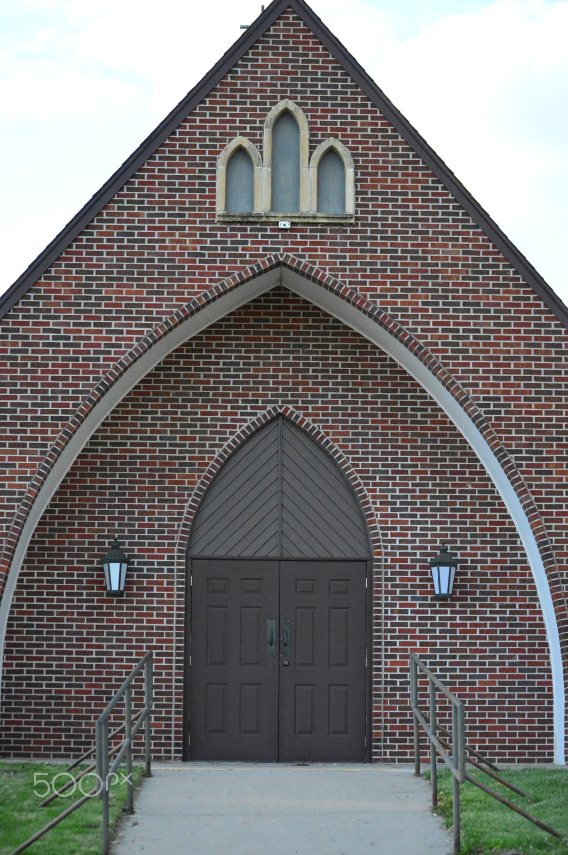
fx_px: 1956
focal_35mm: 82
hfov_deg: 16.5
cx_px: 284
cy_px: 428
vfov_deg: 24.6
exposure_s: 1/2500
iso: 3200
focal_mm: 55
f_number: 4
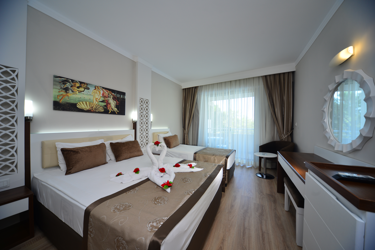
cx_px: 188
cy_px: 125
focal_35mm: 12
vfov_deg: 90.0
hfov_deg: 112.6
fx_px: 125
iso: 200
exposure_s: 1/30
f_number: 5.6
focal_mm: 12
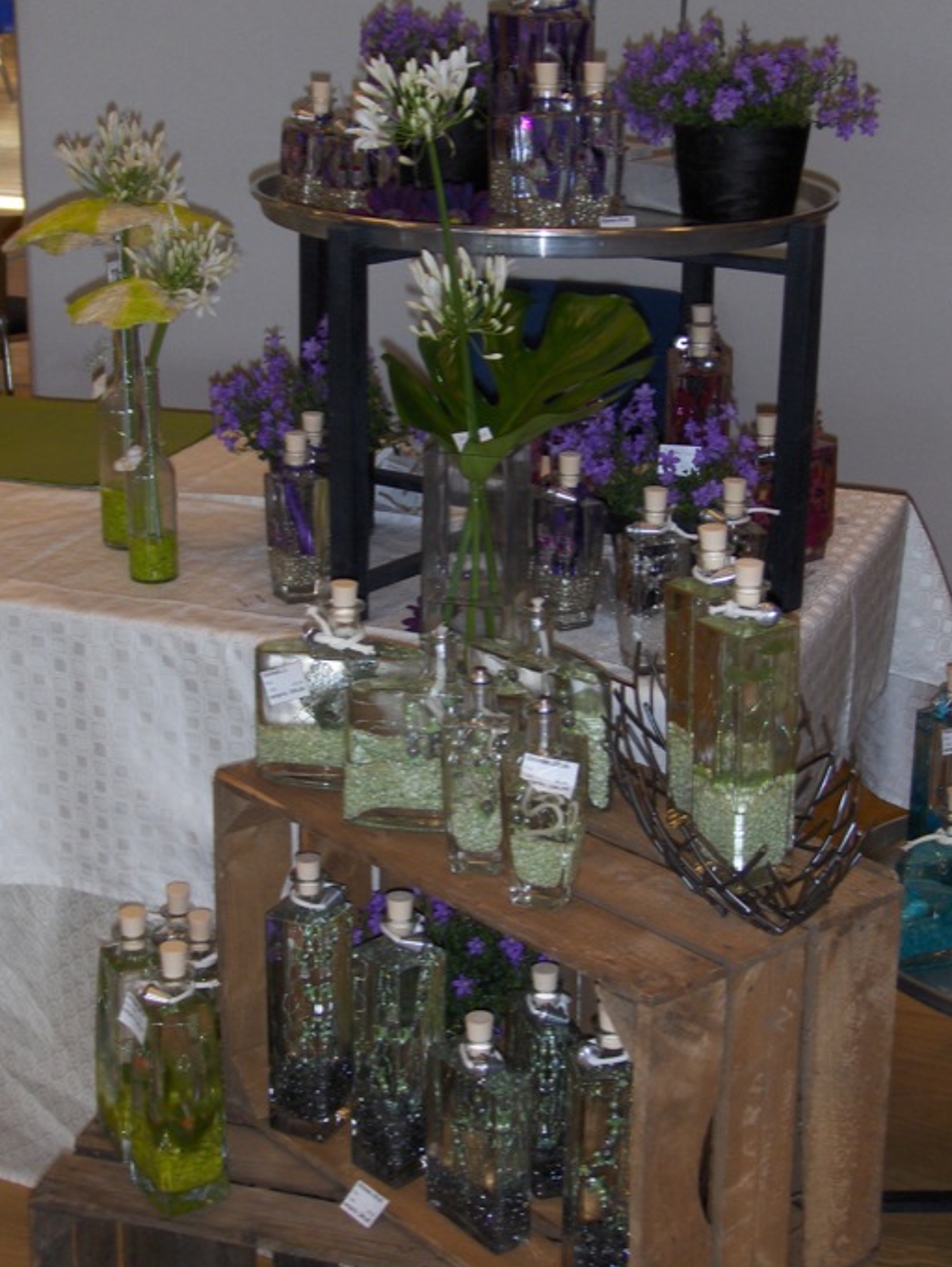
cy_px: 575
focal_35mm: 65
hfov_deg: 22.6
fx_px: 2380
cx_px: 476
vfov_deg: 29.8
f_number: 3.8
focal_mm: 9.47
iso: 100
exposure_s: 1/60
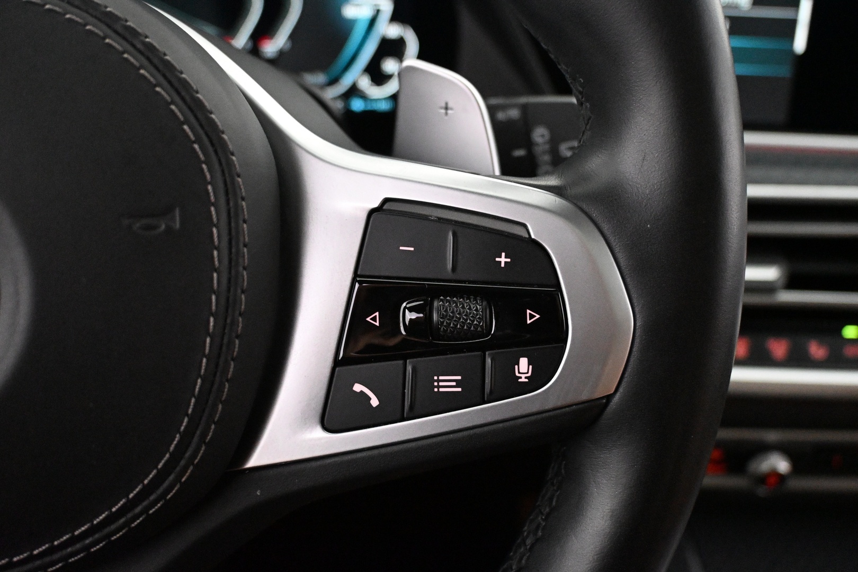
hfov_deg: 59.5
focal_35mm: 32
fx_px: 751
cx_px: 429
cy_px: 286
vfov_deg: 41.7
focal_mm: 21
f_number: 4
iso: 7200
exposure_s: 1/60
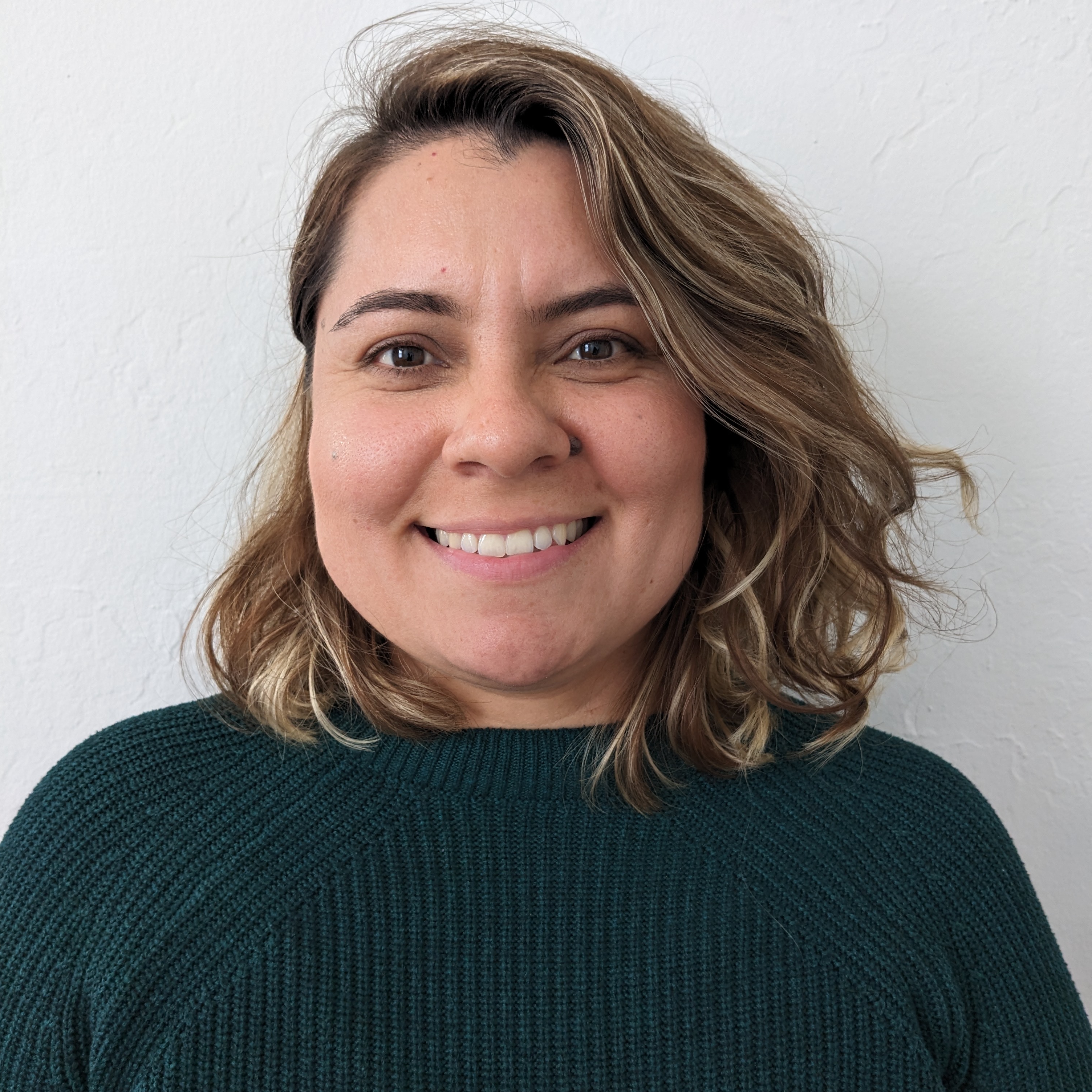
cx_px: 545
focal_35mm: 32
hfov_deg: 51.1
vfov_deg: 51.1
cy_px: 566
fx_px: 1142
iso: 82
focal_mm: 4.38
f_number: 1.73
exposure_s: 1/23.8
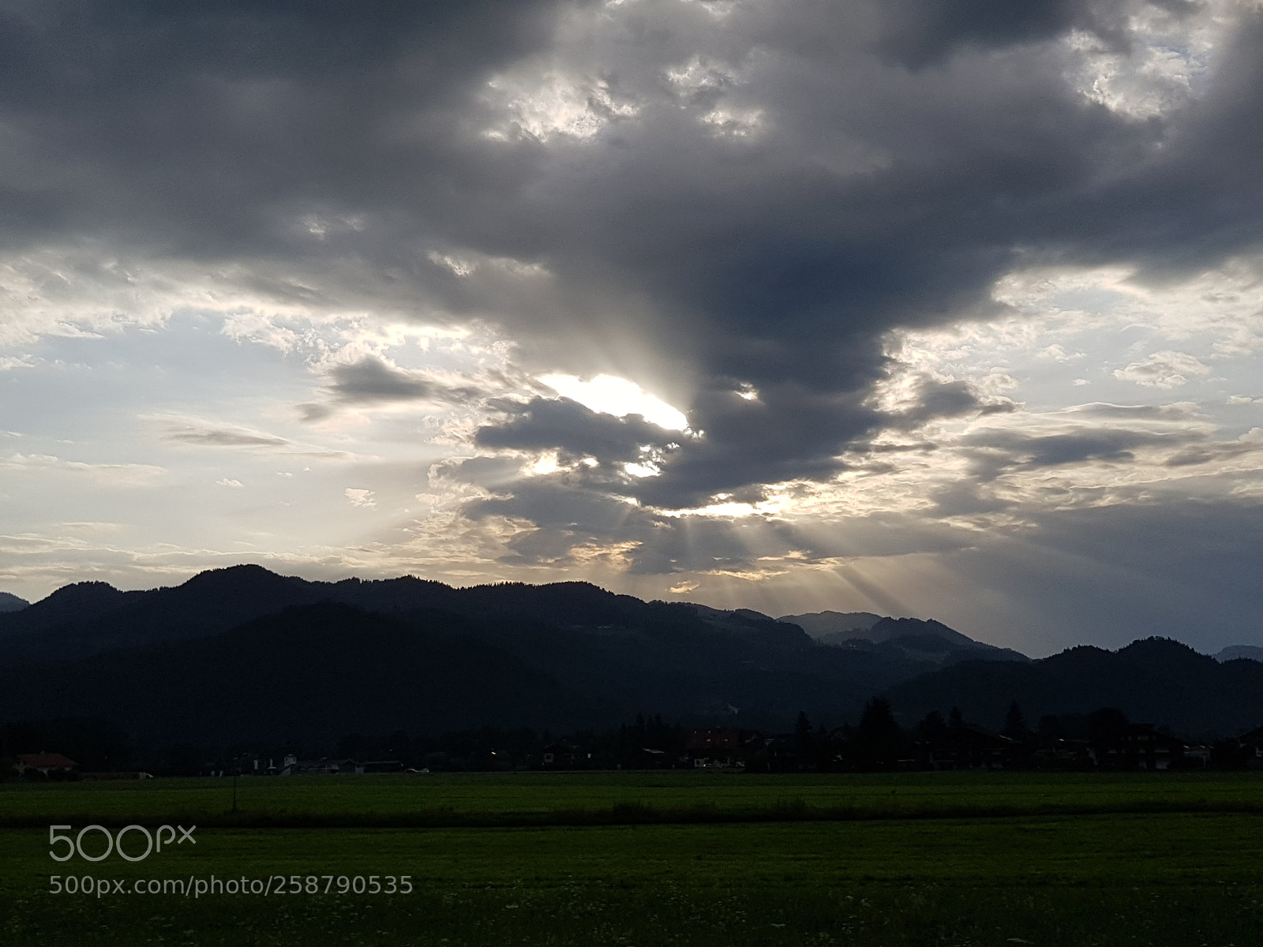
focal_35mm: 26
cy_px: 474
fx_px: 949
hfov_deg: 67.3
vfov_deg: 53.1
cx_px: 632
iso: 40
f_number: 1.7
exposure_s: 1/4752
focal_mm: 4.2
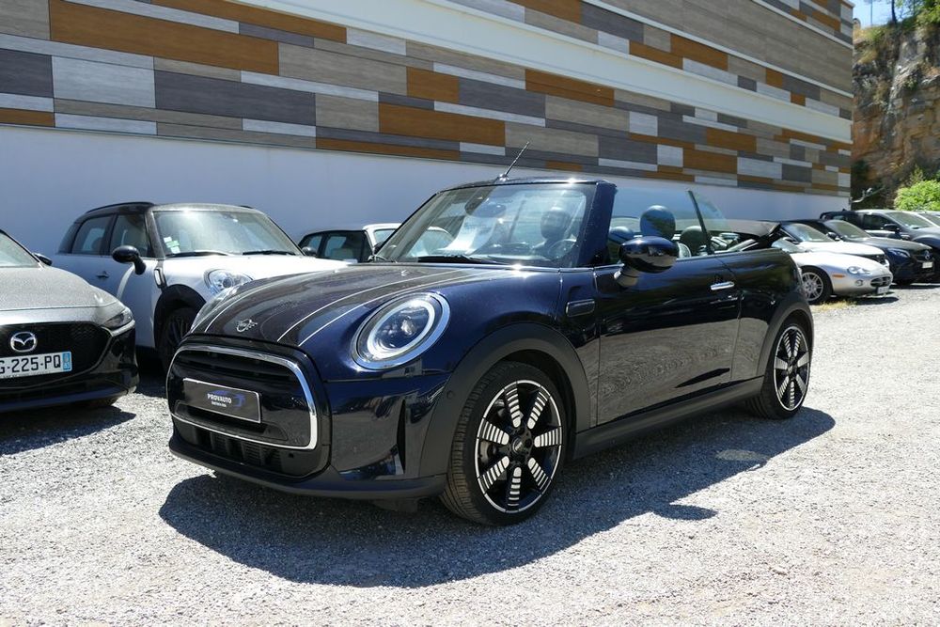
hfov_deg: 57.2
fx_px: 862
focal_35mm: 33
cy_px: 314
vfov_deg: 40.0
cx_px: 470
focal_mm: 11.86
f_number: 3
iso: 125
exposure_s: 1/800
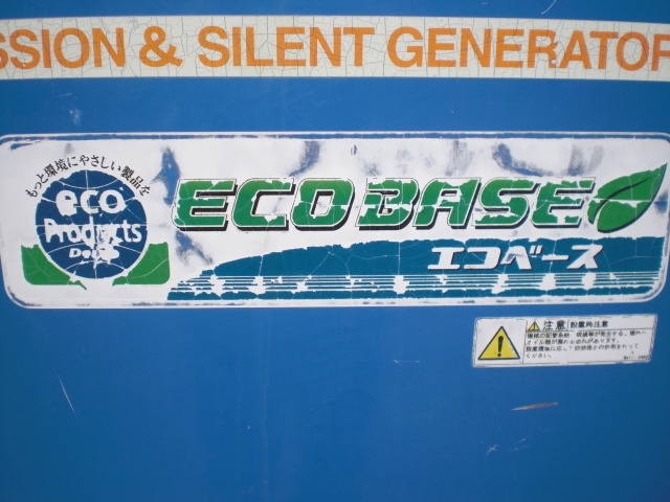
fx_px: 735
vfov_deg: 37.7
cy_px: 251
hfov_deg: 49.0
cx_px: 335
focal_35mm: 38
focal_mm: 6.3
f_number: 3.1
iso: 64
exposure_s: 1/500
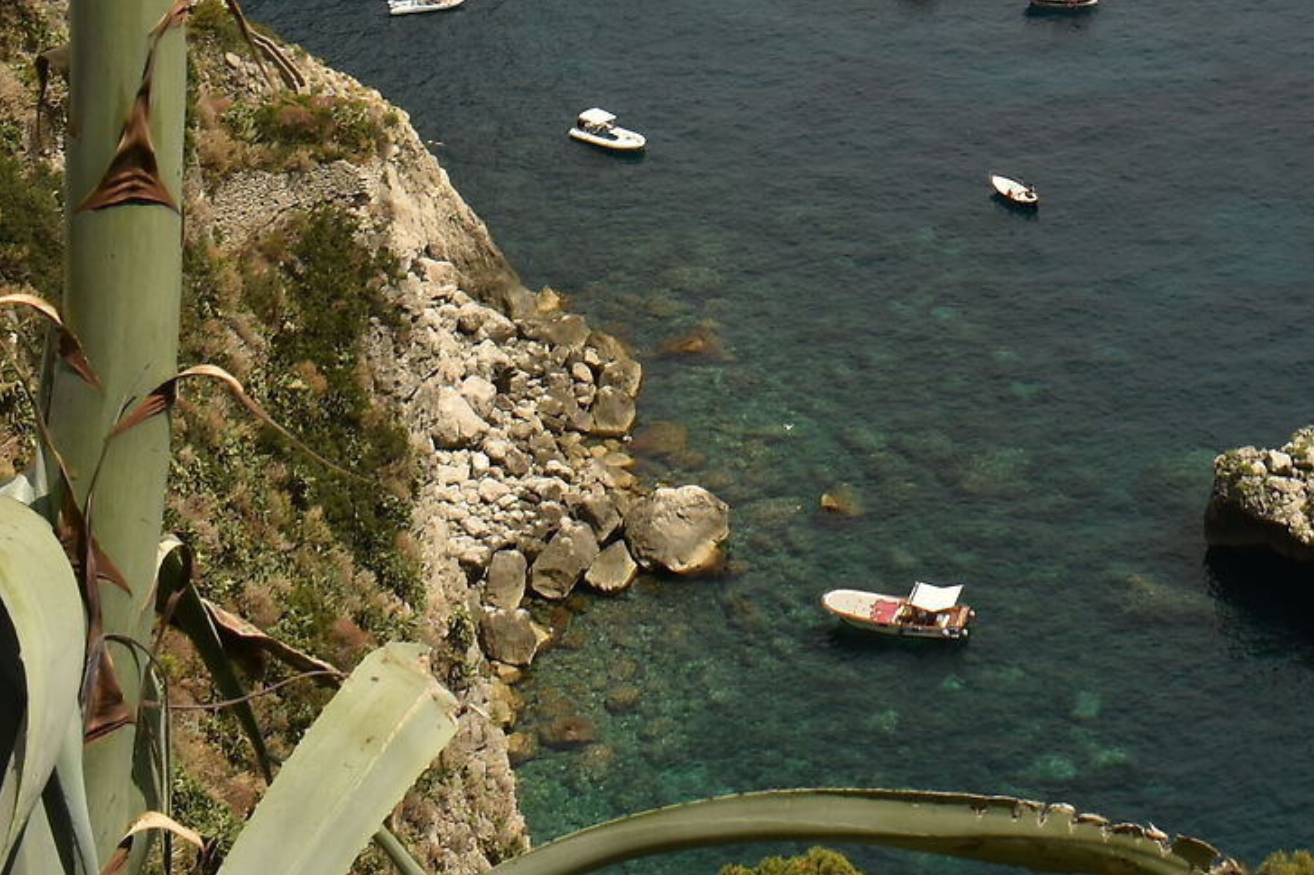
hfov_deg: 22.4
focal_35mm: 89
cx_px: 1141
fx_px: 3248
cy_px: -366
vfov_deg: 14.5
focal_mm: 18
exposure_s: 1/640
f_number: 8
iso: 100
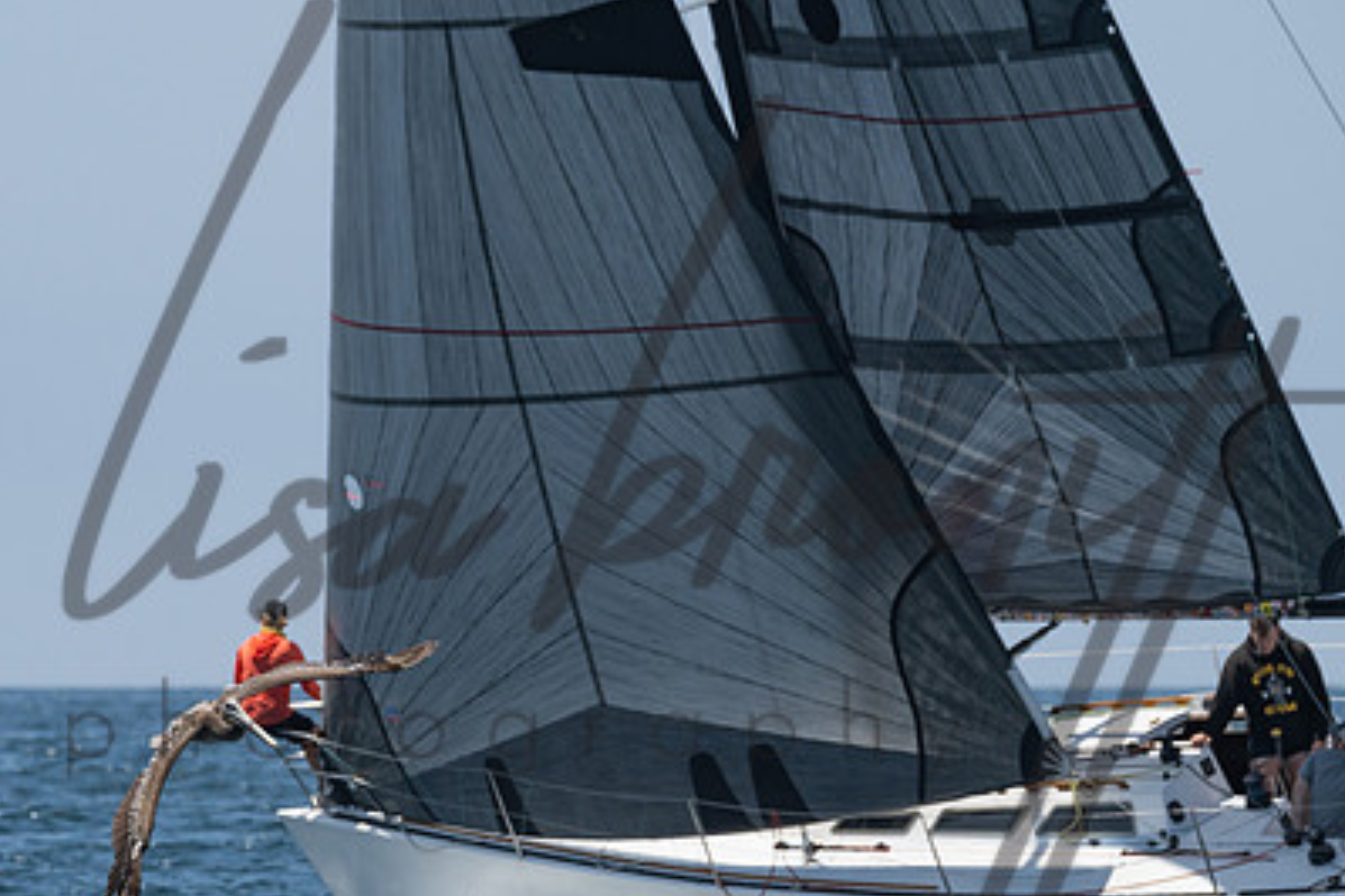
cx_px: 532
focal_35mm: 587
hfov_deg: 3.5
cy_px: 403
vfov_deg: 2.3
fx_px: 21929
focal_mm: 310
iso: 250
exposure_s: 1/2000
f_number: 6.3
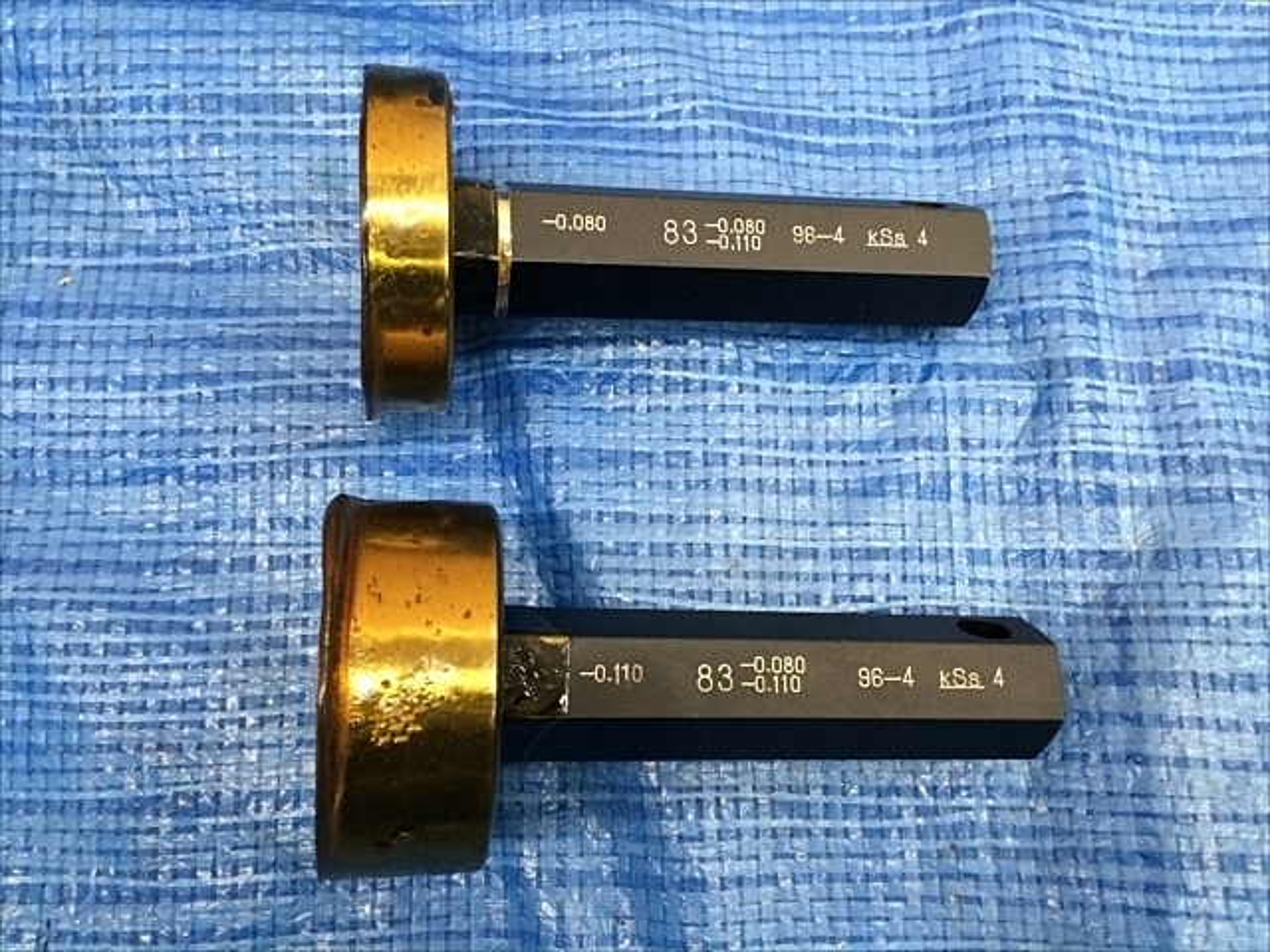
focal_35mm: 29
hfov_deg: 61.7
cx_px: 635
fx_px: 1064
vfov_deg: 48.2
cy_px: 476
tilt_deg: -79.3
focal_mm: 4.15
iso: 160
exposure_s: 1/30
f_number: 2.2
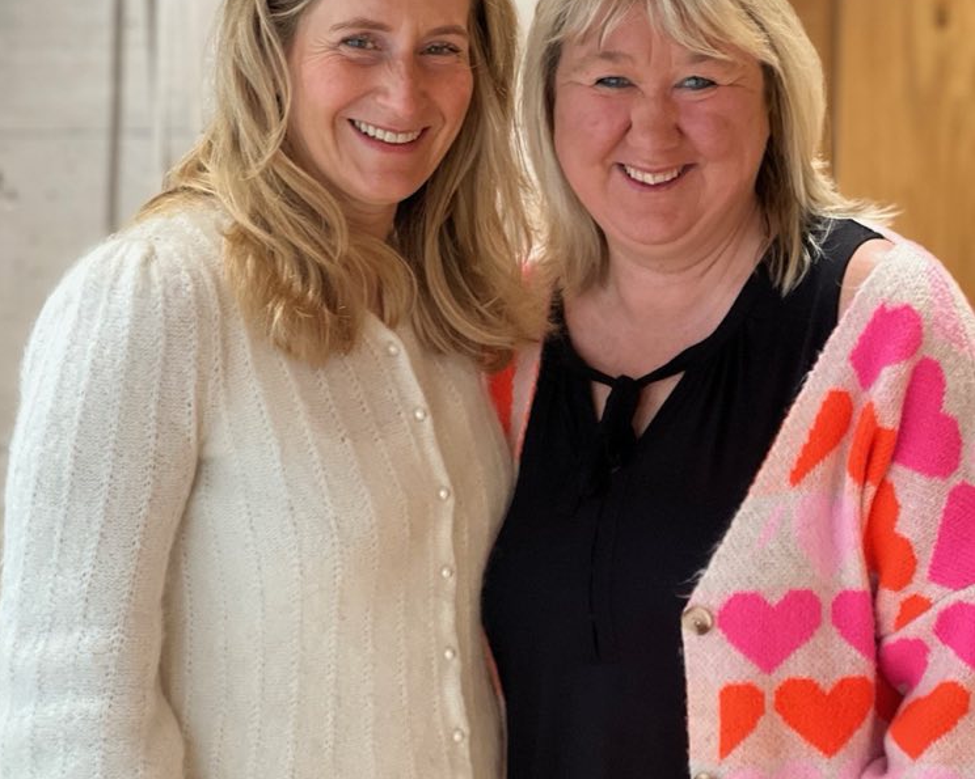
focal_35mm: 101
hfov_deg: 19.0
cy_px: 365
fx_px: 2914
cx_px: 485
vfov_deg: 15.2
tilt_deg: -5.8
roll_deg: +0.2
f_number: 2.8
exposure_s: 1/41
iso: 160
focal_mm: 9
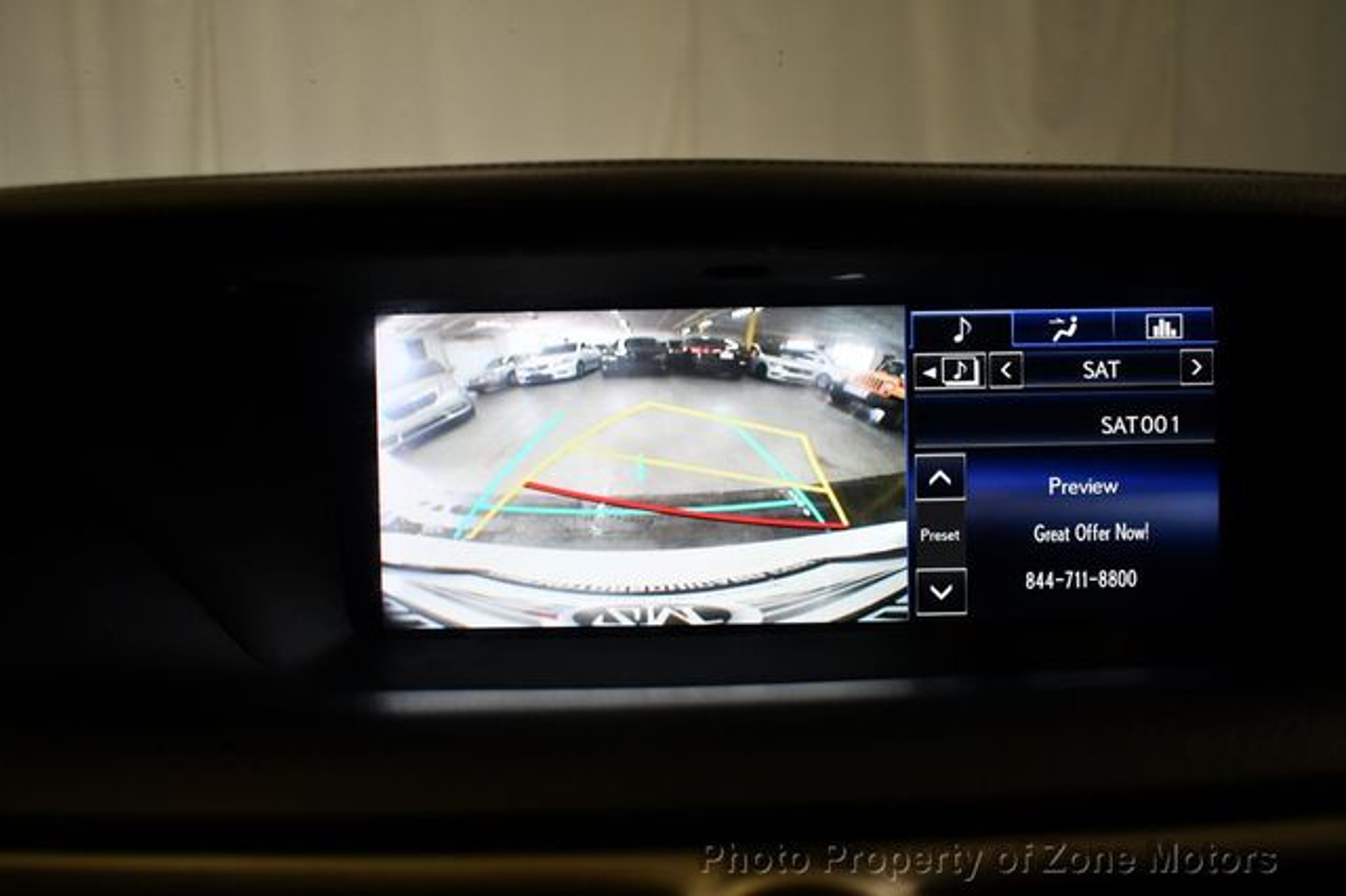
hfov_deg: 53.2
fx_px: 1345
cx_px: 673
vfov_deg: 36.8
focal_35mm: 36
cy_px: 448
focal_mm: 24
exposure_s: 1/250
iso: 500
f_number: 3.8
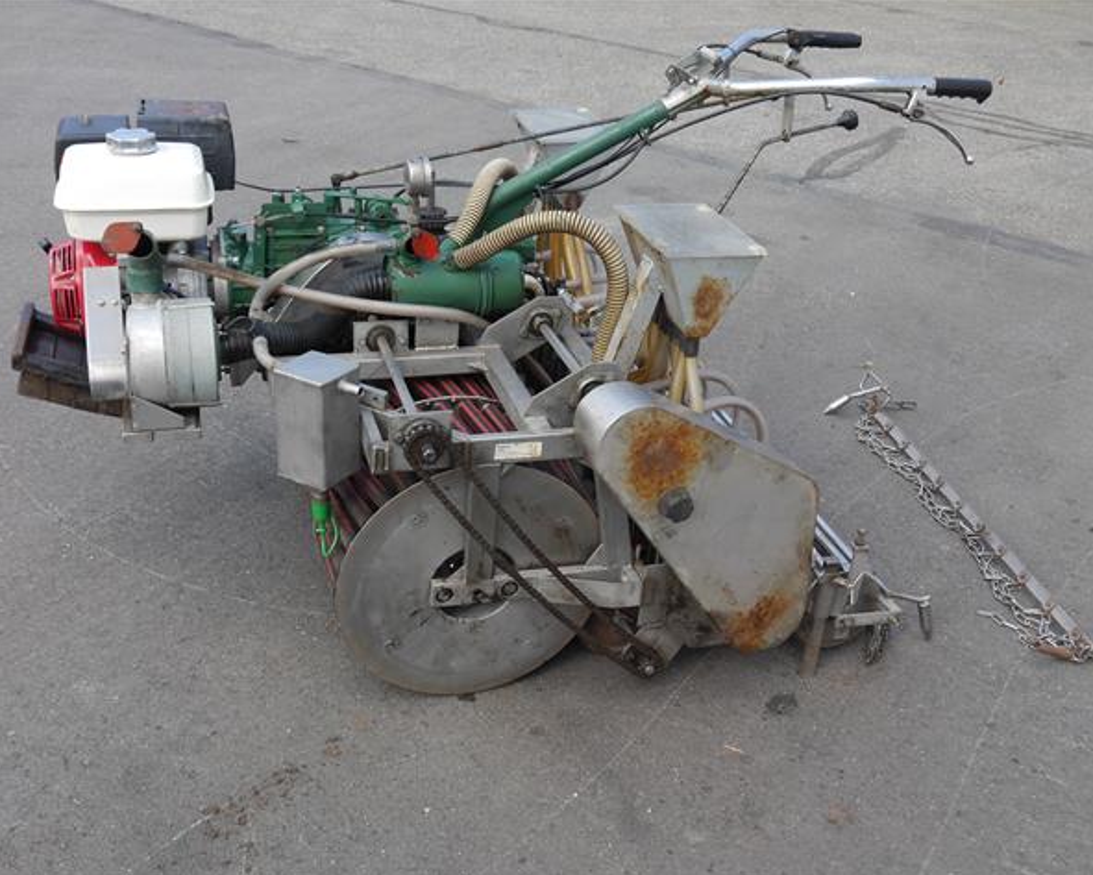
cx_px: 532
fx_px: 1229
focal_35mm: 38
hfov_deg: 47.9
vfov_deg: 39.2
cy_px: 440
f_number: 5.6
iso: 160
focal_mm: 18
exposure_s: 1/160
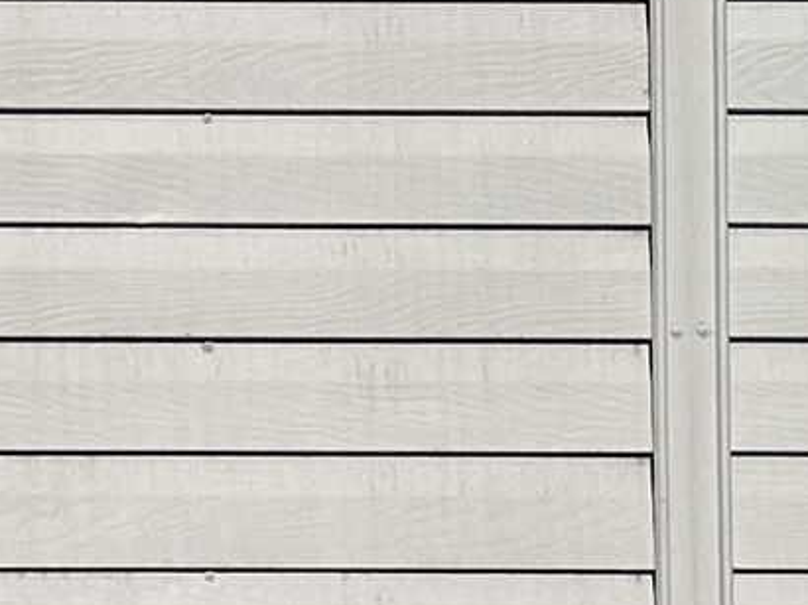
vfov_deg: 8.2
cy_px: 160
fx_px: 4199
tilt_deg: -1.0
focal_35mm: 180
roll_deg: +0.1
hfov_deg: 10.4
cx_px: -583
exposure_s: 1/18519
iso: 100
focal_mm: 6.86
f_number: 1.78
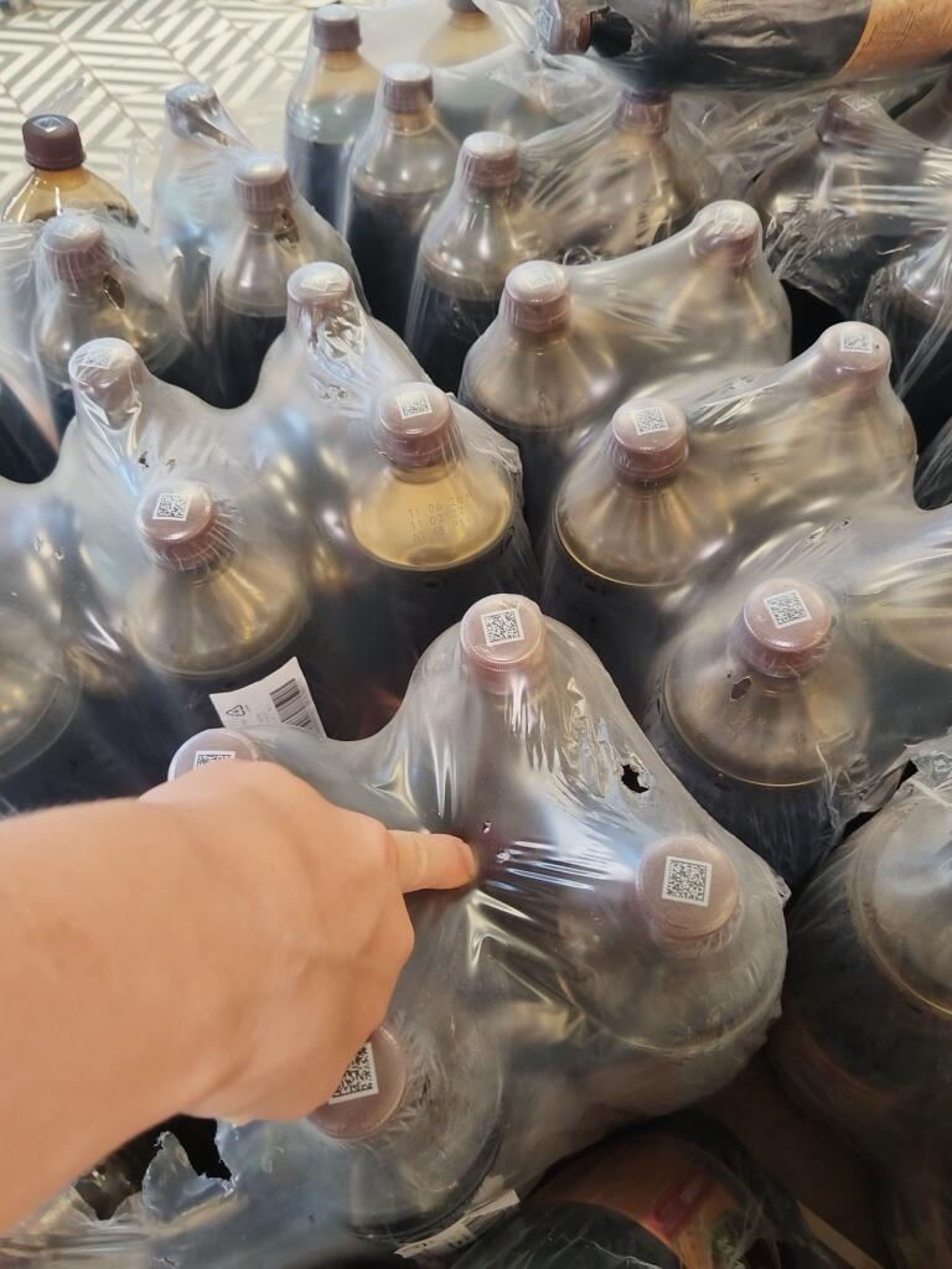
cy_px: 634
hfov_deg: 53.1
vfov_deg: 67.3
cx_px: 476
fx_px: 953
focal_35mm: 26
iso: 1502
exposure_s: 1/33.3
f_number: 1.9
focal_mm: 4.95
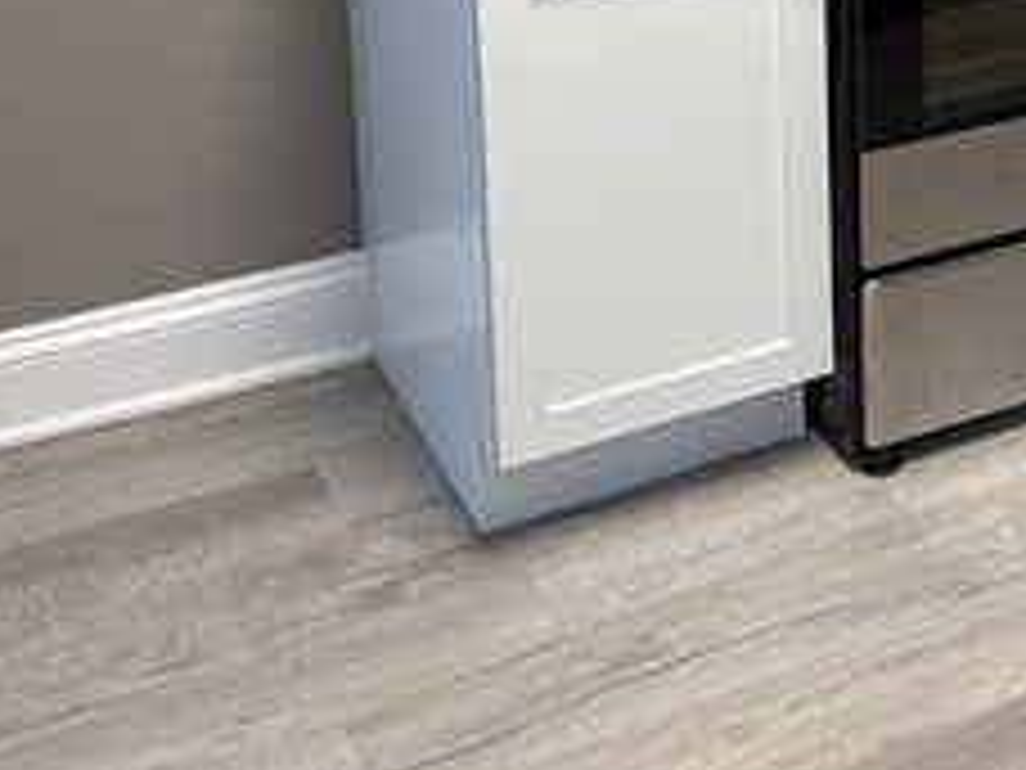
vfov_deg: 17.6
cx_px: 1451
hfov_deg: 22.1
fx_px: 2253
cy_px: -342
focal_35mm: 76
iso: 80
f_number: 1.6
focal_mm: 5.96
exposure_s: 1/60
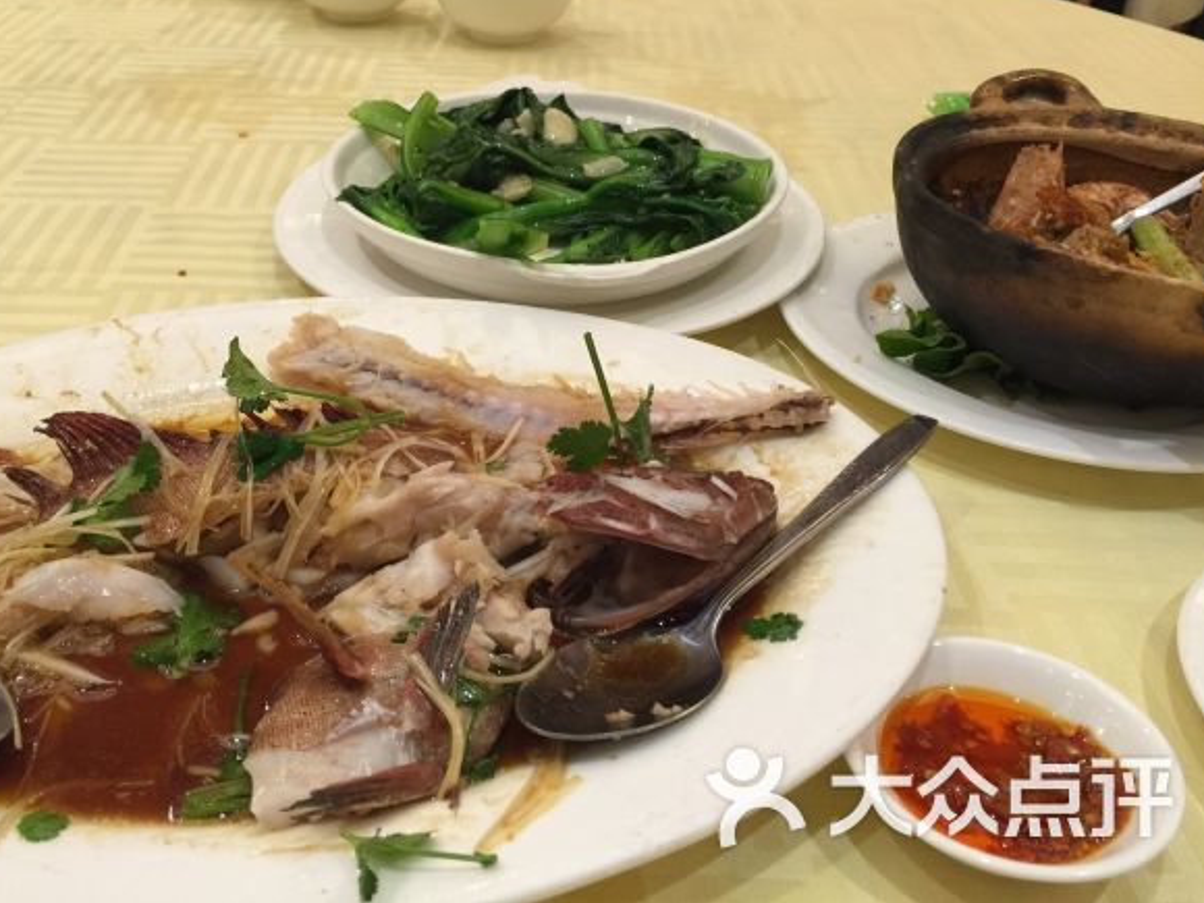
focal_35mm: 35
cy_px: 360
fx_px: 1217
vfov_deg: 40.5
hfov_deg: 52.4
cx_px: 500
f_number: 2.2
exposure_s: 1/33
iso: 64
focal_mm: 4.15
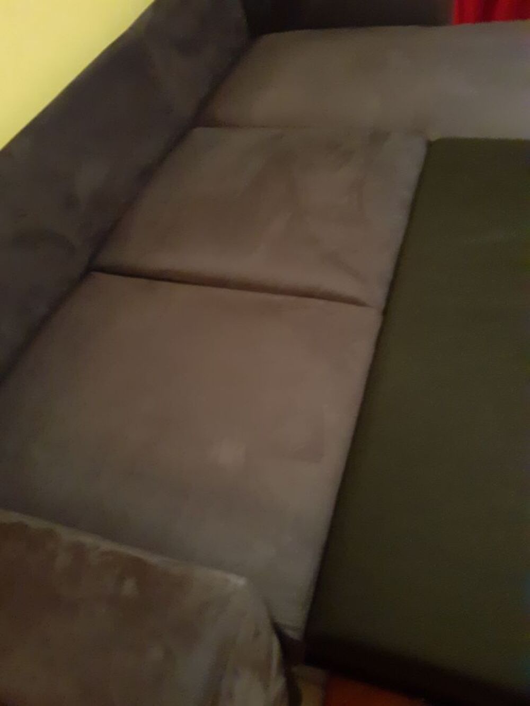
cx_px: 265
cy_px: 353
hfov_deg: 51.4
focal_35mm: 27
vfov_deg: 65.3
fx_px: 551
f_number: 1.9
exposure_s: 1/25
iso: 500
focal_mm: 3.6
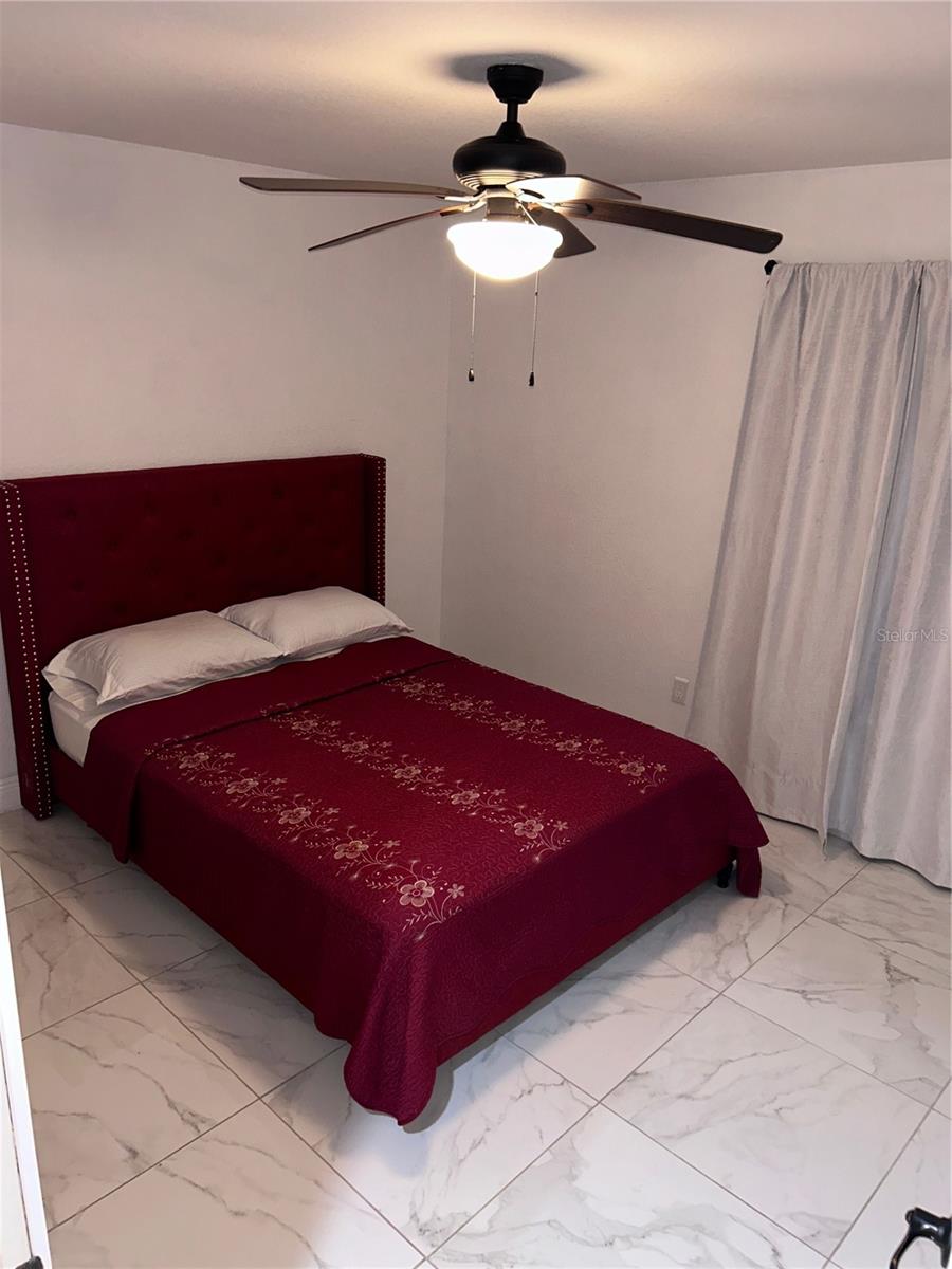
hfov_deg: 53.1
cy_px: 634
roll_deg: -2.6
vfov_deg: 67.3
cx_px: 476
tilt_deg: -18.2
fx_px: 953
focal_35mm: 26
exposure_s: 1/15
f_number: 1.5
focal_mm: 5.7
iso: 80
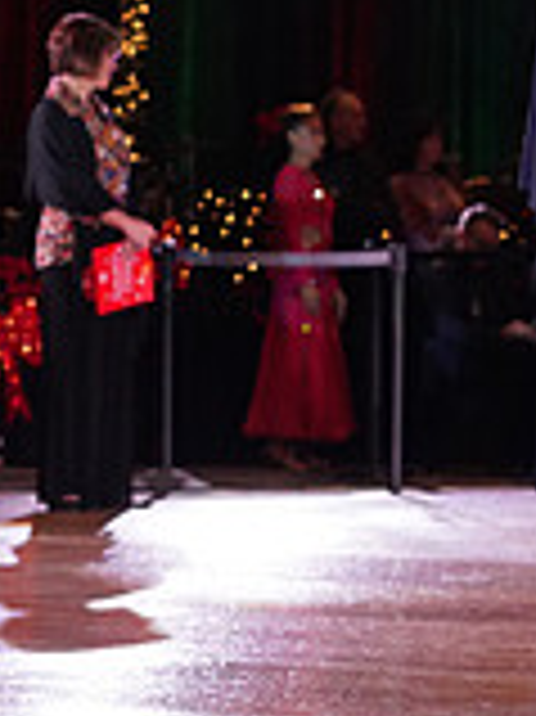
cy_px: 178
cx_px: 1230
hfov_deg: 5.8
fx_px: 5086
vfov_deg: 8.0
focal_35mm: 246
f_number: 4.5
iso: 2500
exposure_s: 1/200
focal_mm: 70
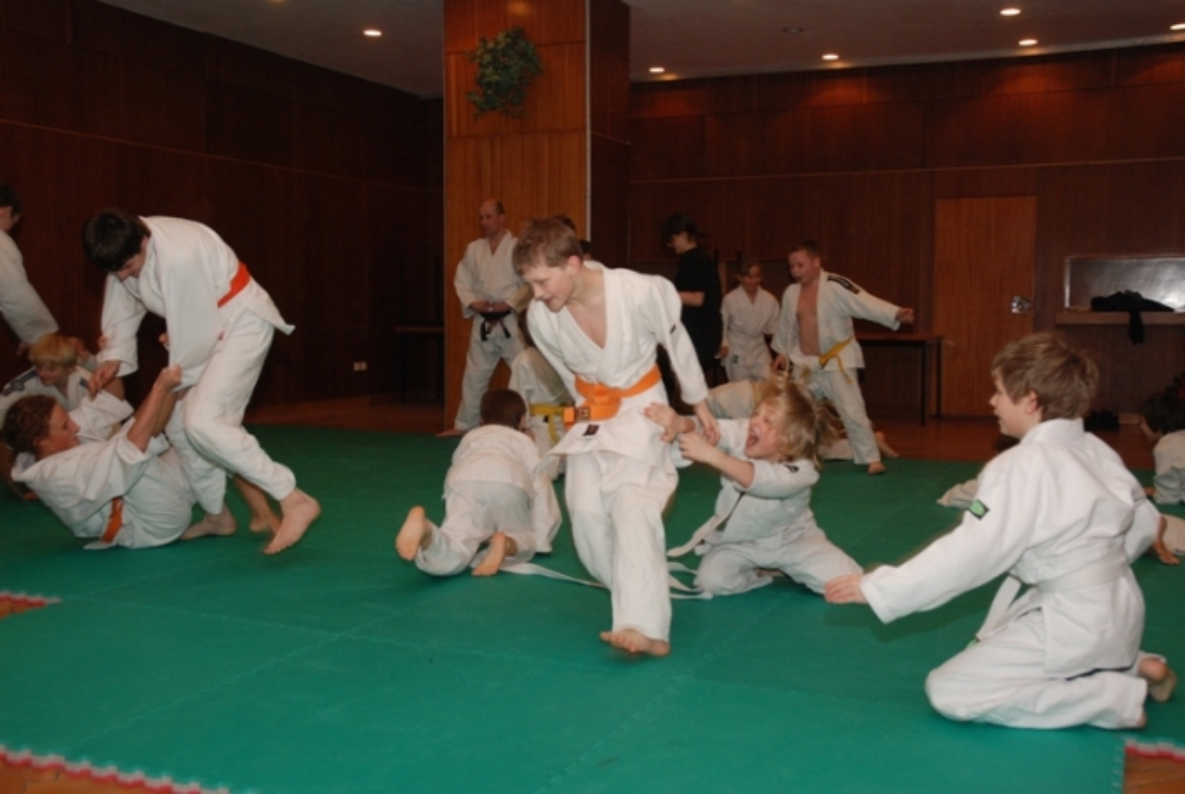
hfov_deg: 51.2
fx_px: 1236
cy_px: 397
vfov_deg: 35.6
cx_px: 592
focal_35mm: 38
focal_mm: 25
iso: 400
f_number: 5.6
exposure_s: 1/60
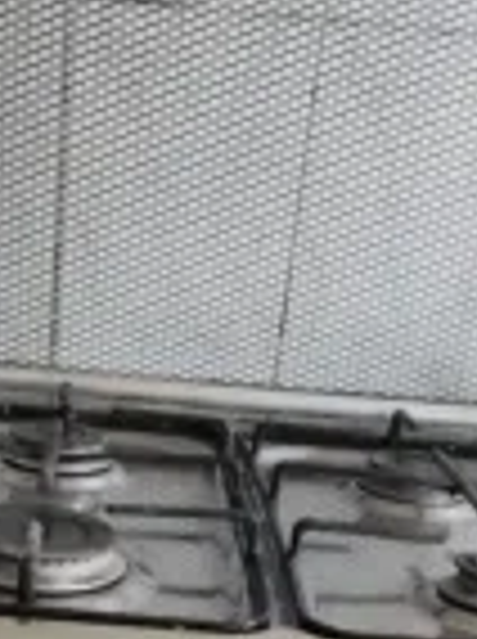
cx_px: 153
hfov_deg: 22.4
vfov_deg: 26.3
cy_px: 788
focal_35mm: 65
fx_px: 1198
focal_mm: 6.4
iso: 640
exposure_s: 1/40
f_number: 1.8
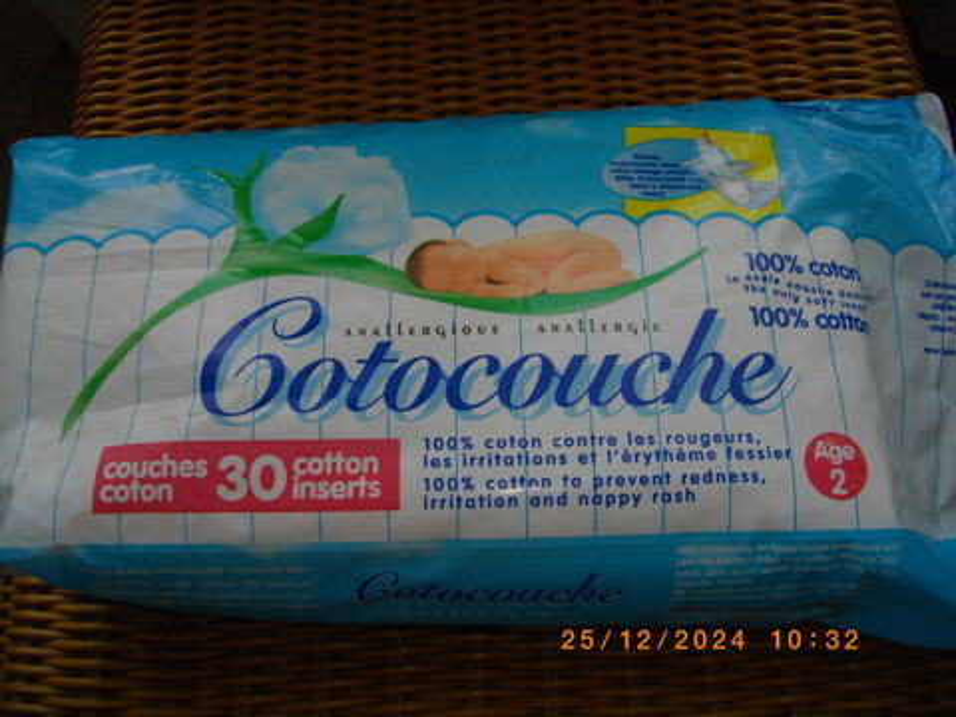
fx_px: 884
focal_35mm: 32
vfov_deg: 44.2
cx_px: 478
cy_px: 358
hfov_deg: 56.8
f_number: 2.9
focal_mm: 5.7
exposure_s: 1/50
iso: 200
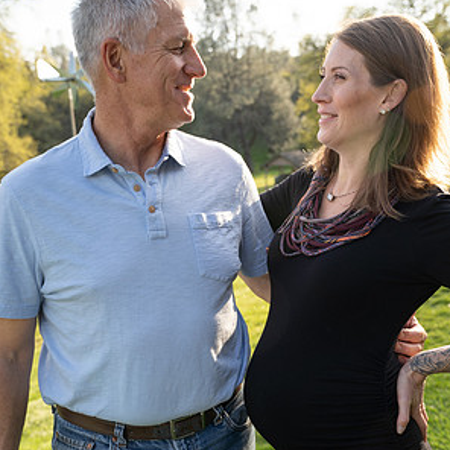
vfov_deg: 38.2
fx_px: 647
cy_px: 263
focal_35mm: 44
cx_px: 227
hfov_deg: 38.3
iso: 125
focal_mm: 34
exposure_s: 1/250
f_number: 4.5
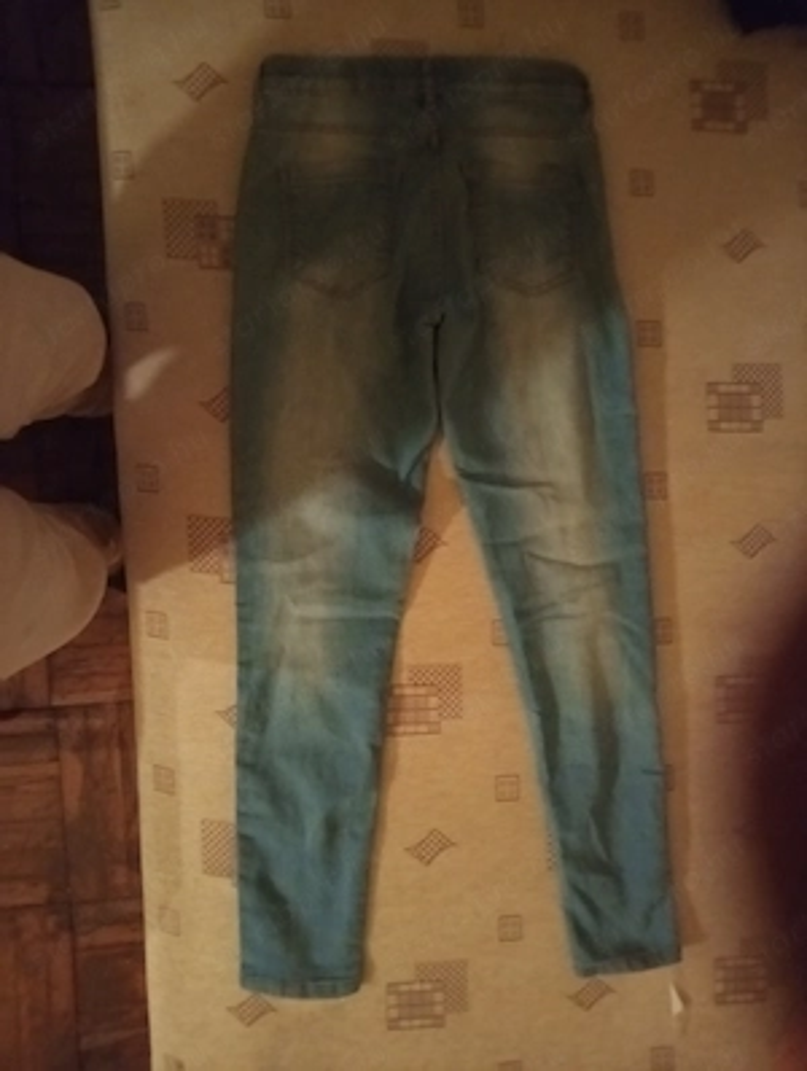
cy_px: 536
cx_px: 404
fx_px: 806
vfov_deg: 67.2
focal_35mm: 26
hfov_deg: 53.2
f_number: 1.8
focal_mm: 4.15
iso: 3596
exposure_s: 1/14.3
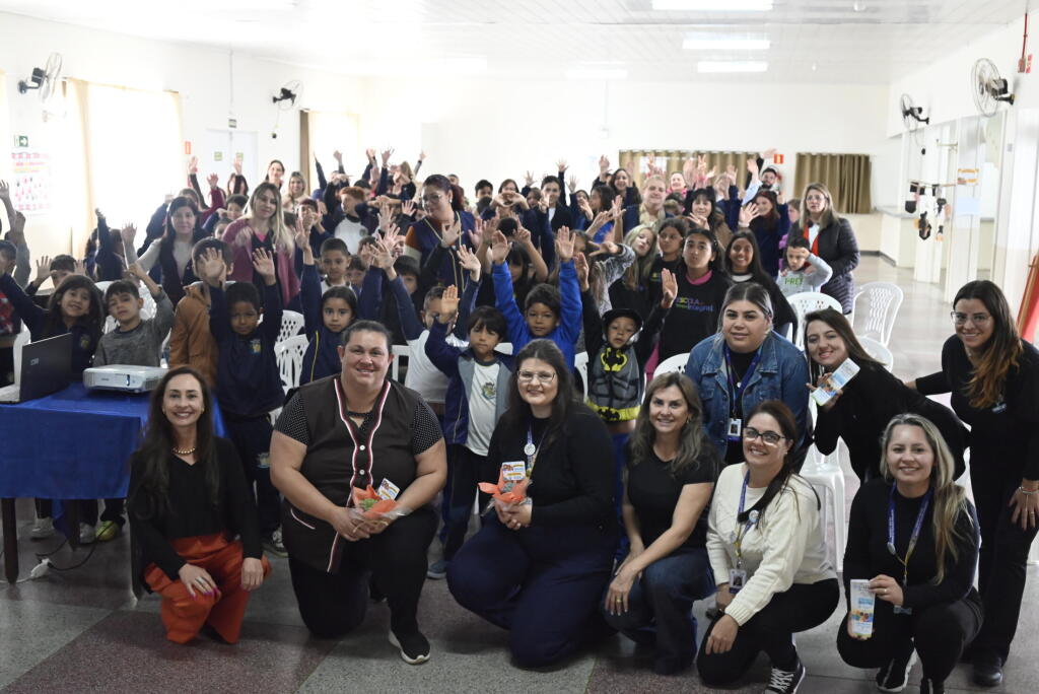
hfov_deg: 47.4
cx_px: 520
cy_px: 347
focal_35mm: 41
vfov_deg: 32.7
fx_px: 1184
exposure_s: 1/60
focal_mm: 41
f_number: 5.6
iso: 4500
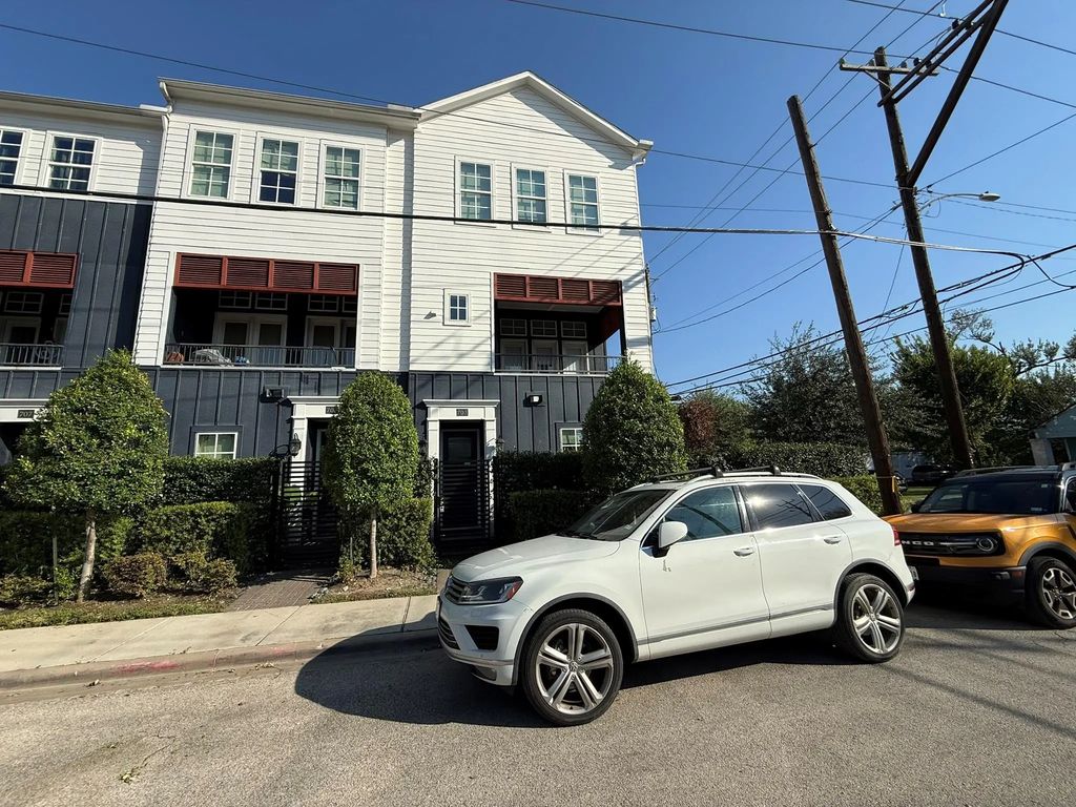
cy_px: 404
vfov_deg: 85.7
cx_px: 538
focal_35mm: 14
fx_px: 435
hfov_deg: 102.1
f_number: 2.2
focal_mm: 2.22
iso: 50
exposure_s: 1/2611
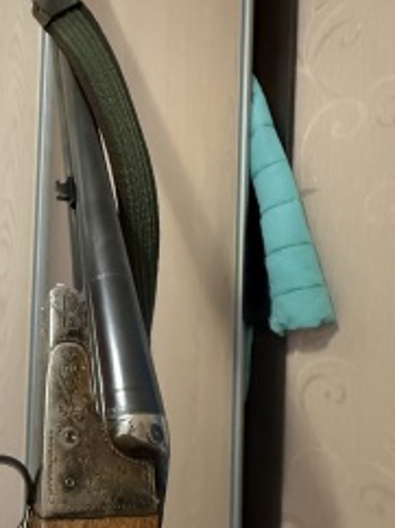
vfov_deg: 65.4
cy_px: 267
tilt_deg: +0.8
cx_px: 33
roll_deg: -2.6
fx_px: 412
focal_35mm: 27
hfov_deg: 45.9
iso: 1000
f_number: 2.2
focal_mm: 2.22
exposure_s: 1/50
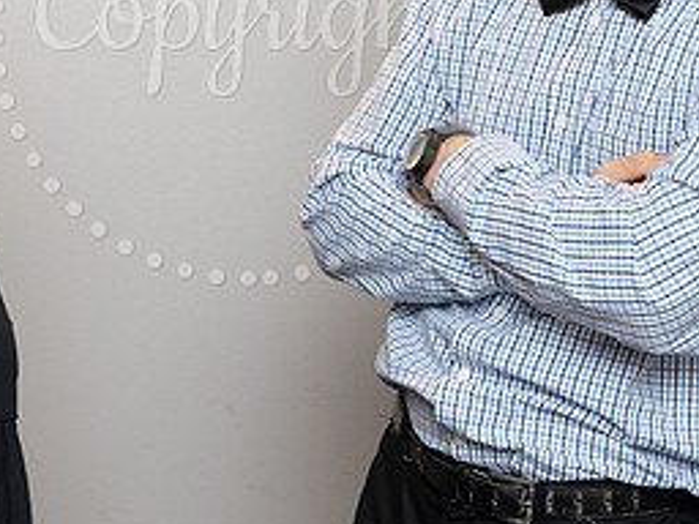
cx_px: 347
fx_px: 2383
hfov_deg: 16.7
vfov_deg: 12.5
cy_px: 95
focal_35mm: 118
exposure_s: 1/80
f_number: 5.6
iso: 640
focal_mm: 42
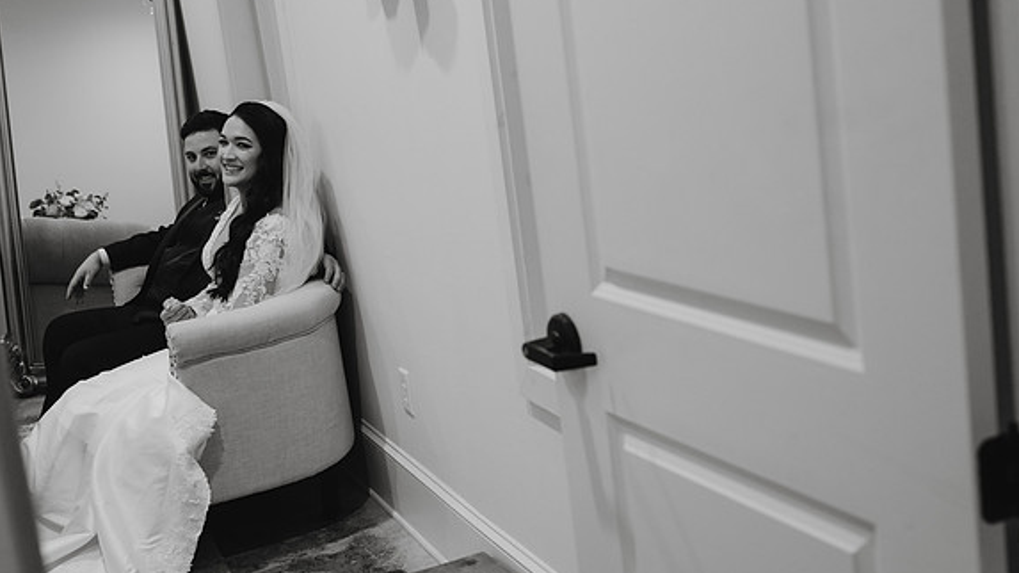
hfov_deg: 39.2
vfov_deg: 22.6
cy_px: 246
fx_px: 1432
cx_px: 512
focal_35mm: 53
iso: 800
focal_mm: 50
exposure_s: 1/125
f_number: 4
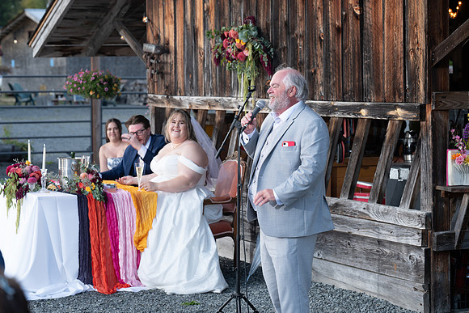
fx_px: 1290
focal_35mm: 99
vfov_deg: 13.8
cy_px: 156
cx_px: 234
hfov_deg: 20.6
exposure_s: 1/125
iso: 320
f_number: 5.6
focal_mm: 99
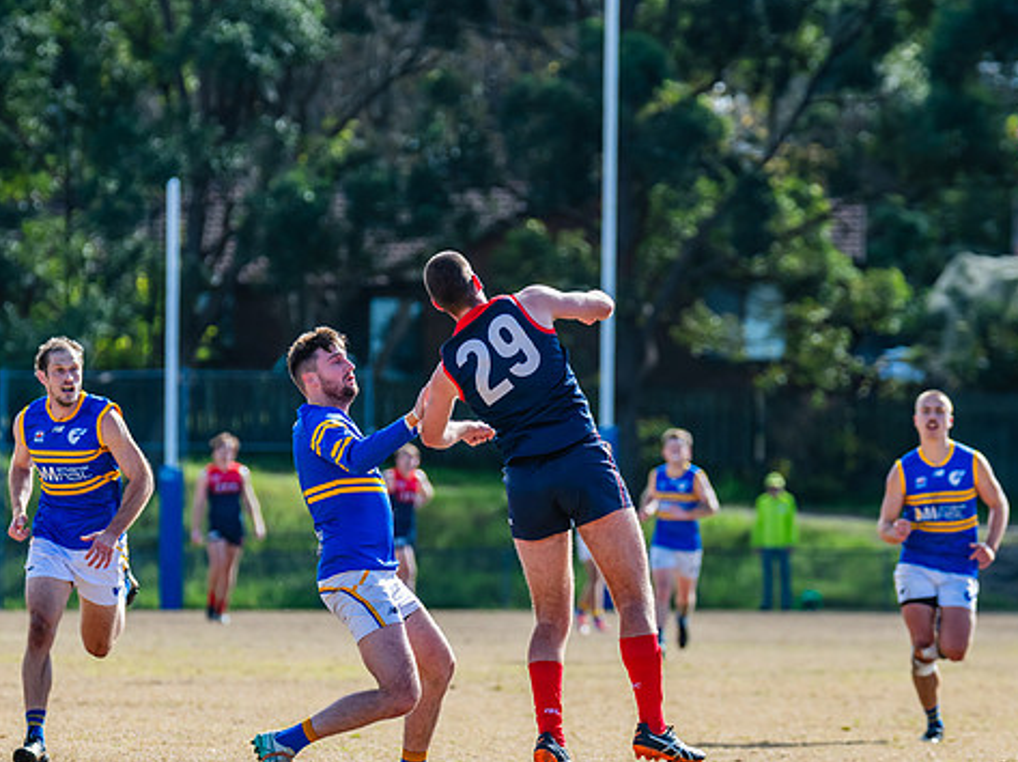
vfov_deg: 4.0
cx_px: 484
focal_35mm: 374
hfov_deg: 5.3
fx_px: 10990
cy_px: 351
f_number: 5.6
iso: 640
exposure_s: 1/1600
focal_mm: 270
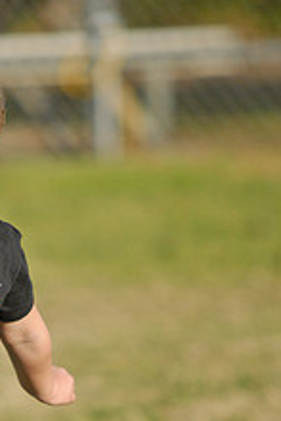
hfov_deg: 2.2
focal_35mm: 614
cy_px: 427
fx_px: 7177
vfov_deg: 3.4
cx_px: -1
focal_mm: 200
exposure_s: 1/6000
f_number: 2.8
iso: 640
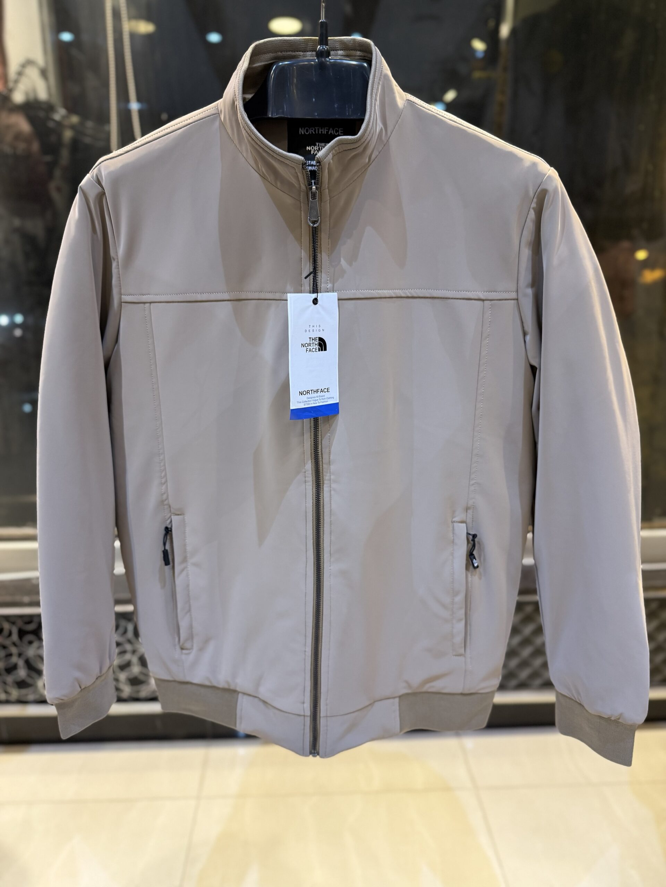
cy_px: 444
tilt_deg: -14.4
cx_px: 333
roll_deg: -0.3
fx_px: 616
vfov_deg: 71.6
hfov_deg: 56.8
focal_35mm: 24
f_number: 1.78
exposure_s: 1/50
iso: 160
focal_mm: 6.76
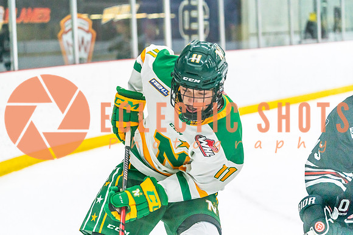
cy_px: 95
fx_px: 818
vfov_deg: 16.4
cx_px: 143
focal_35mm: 83
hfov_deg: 24.3
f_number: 2.8
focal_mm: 70
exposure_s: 1/1250
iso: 3200
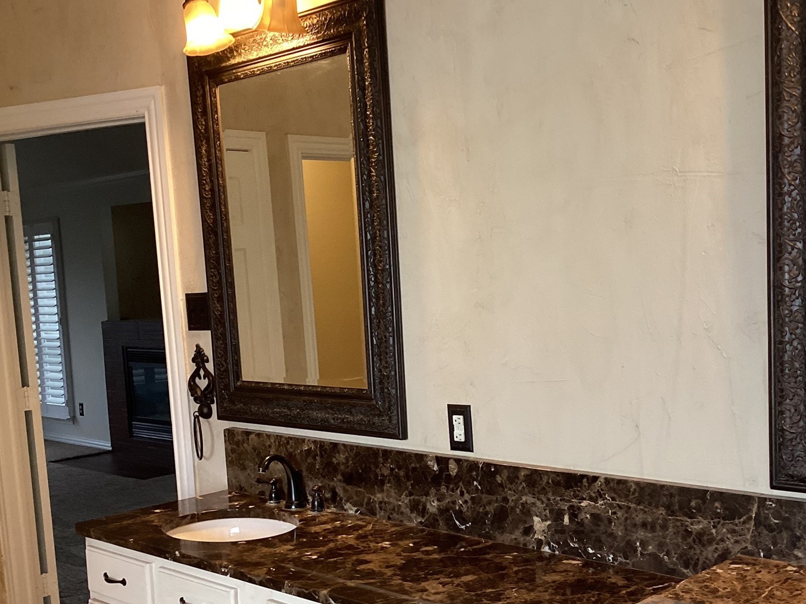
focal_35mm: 44
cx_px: 459
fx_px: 1024
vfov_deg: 32.6
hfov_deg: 42.8
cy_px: 396
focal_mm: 3.3
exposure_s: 1/60
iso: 160
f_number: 2.4
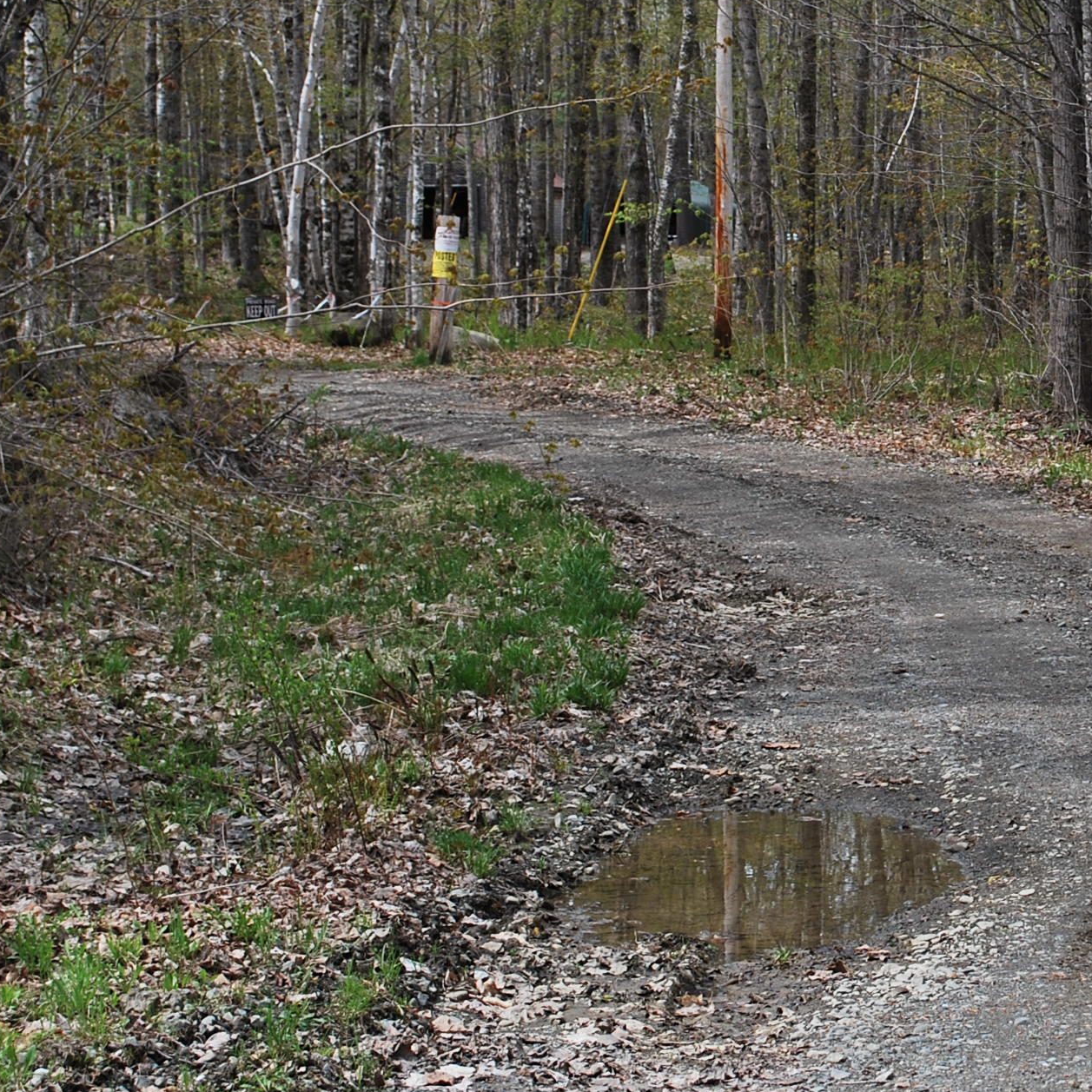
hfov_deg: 16.6
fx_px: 3675
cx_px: 1082
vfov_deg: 16.8
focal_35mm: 103
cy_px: 334
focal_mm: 35
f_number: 7.1
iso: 100
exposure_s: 1/200
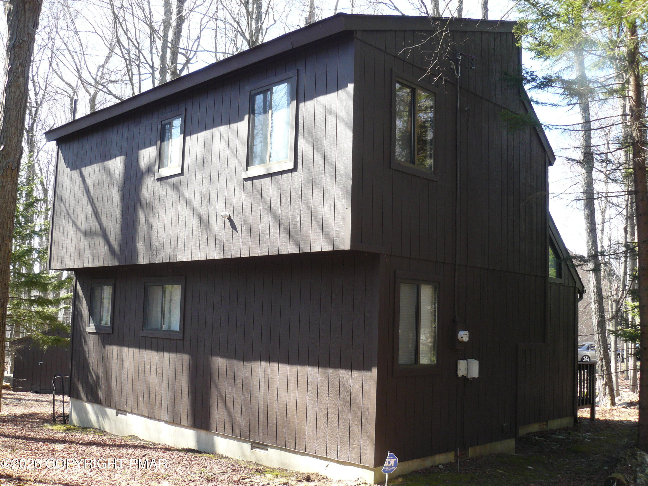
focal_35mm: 36
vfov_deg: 39.7
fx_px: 674
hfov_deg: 51.4
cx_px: 324
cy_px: 243
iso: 100
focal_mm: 6
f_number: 3.6
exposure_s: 1/100
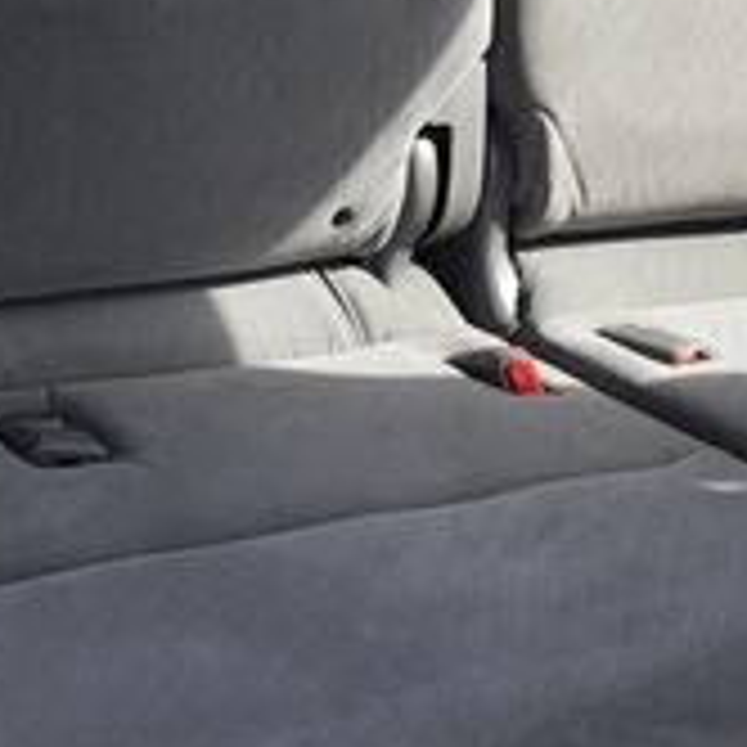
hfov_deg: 16.1
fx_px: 2637
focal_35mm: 108
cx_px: 364
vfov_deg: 16.0
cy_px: 97
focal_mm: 22
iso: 450
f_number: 3.8
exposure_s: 1/250
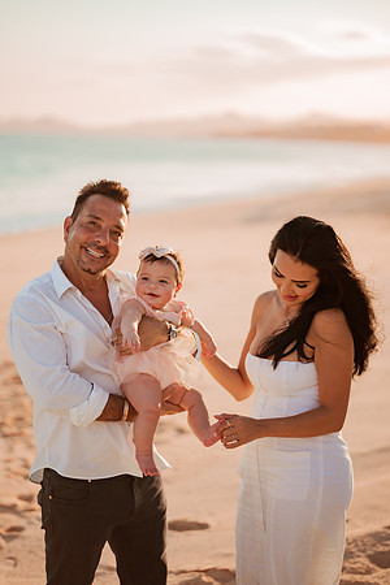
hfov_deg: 23.4
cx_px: 195
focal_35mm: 58
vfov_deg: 34.5
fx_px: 942
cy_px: 292
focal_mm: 58
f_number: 1.4
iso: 50
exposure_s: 1/3200
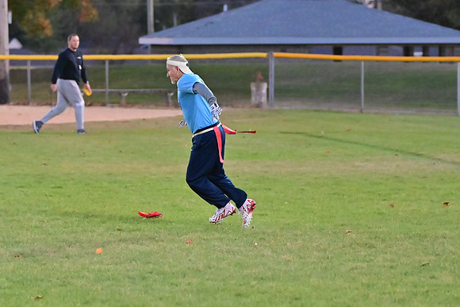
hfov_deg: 10.2
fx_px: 2582
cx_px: 230
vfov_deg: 6.8
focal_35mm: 202
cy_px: 154
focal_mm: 135
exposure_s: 1/500
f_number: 4
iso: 6400
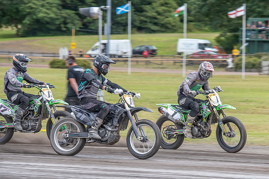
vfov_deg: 5.7
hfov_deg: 8.5
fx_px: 1800
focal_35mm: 241
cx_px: 196
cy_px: 126
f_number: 5
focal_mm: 160
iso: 160
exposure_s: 1/250
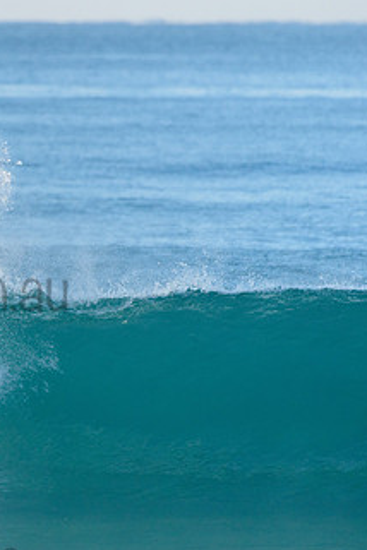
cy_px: 272
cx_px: -113
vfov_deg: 2.3
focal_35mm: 904
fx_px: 13823
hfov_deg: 1.5
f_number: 5.6
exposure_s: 1/2000
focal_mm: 500
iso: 450
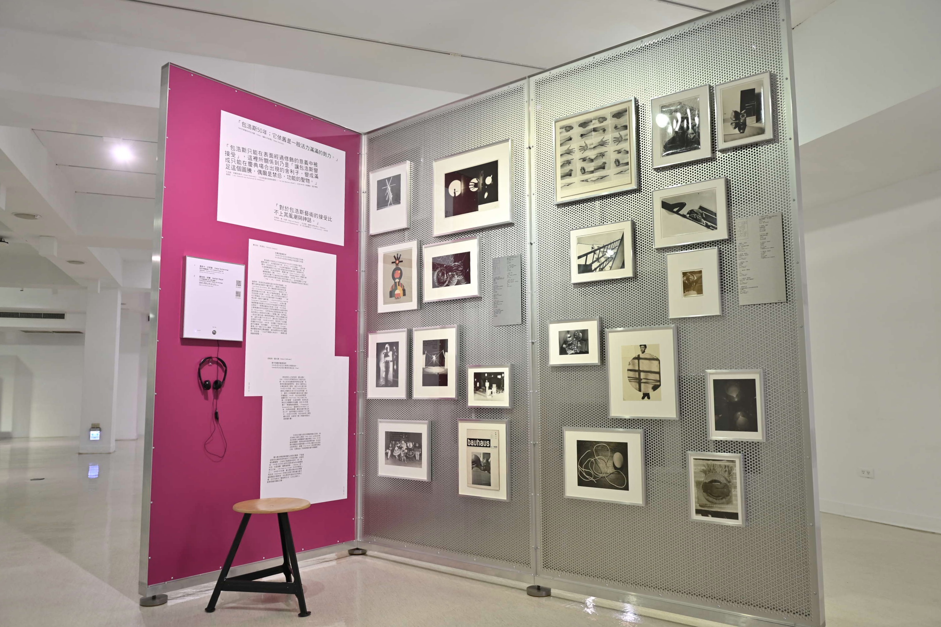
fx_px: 627
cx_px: 470
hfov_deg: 73.8
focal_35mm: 24
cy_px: 314
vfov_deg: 53.1
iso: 250
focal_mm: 24
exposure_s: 1/30
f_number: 2.8
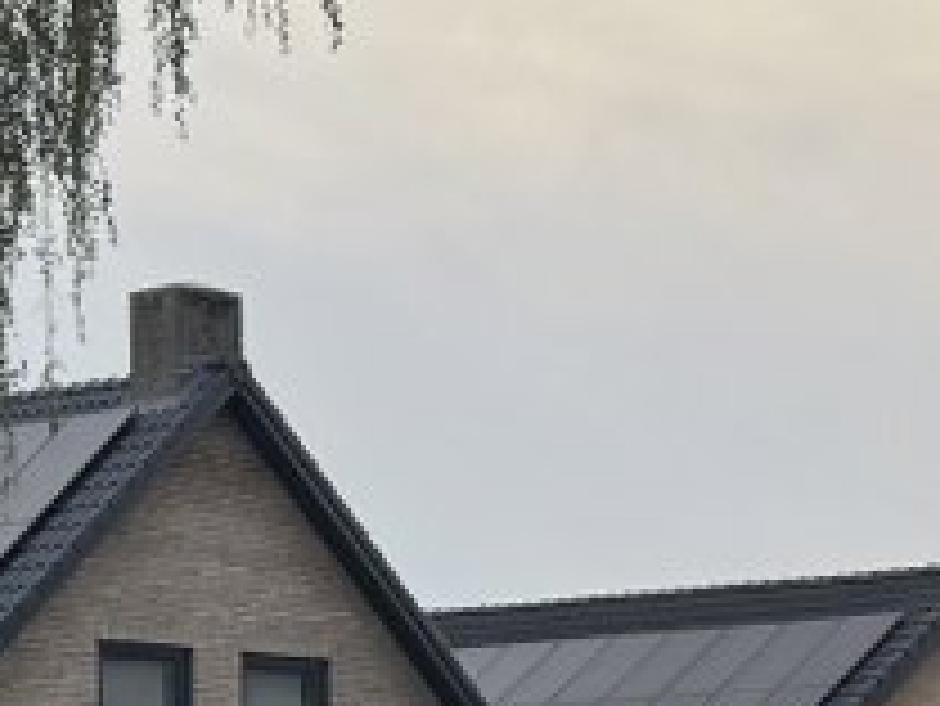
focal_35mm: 147
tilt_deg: -0.8
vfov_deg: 9.8
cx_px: 1345
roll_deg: -0.2
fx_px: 3994
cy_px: 1057
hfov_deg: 12.8
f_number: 1.78
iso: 80
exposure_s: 1/287
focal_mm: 6.76
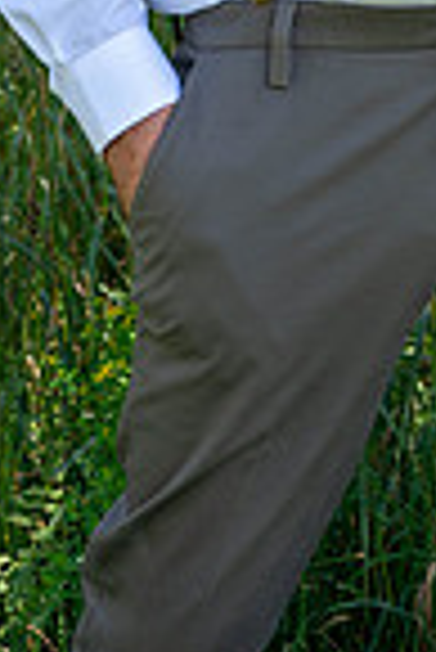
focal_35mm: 127
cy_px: -288
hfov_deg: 10.8
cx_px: 389
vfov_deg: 15.1
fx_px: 2302
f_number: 4
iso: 220
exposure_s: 1/250
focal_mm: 41
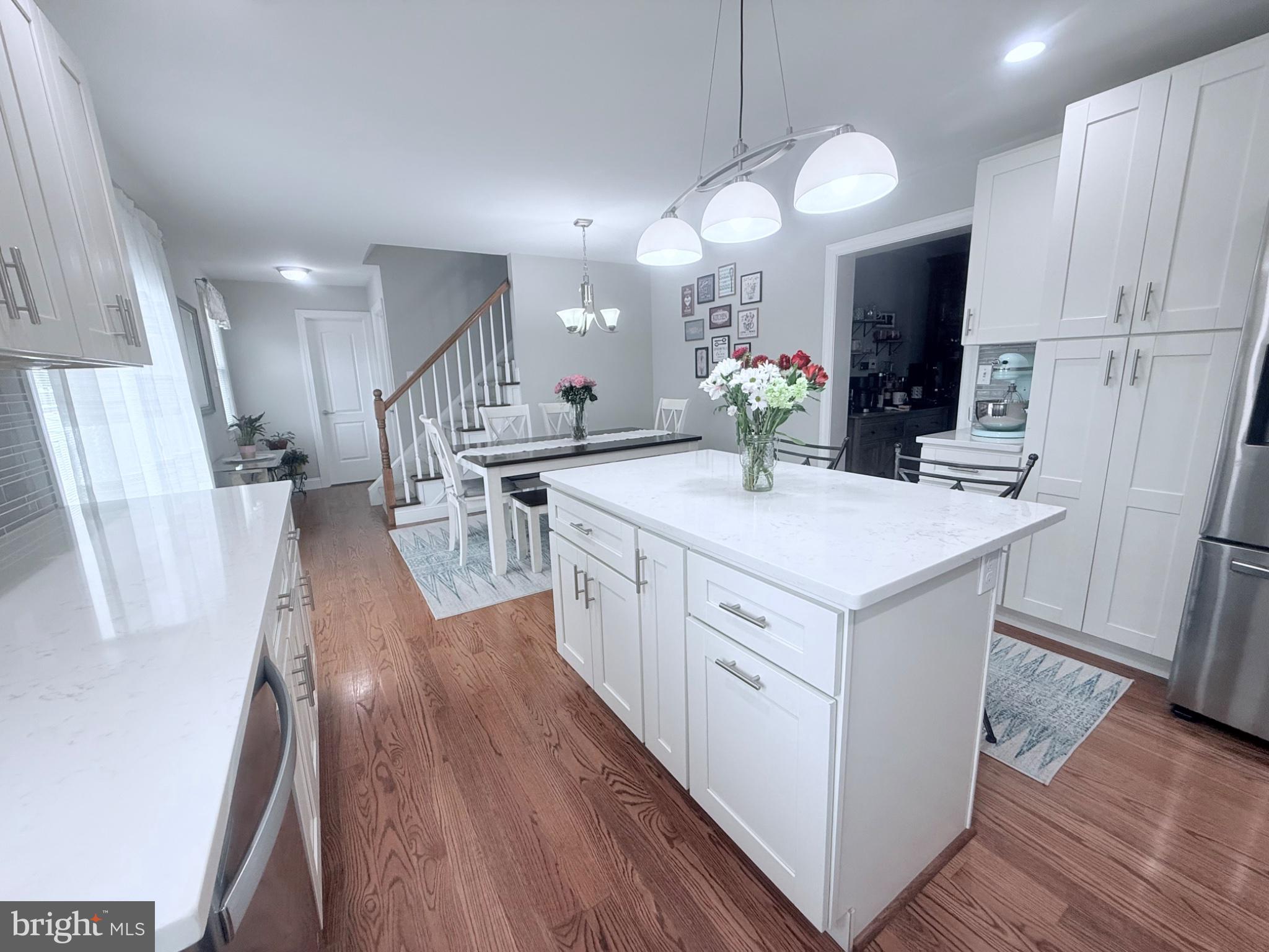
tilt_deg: -11.4
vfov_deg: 85.7
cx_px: 634
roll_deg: +2.0
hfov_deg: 102.1
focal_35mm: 14
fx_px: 513
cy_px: 476
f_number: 2.2
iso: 160
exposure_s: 1/120
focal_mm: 2.22
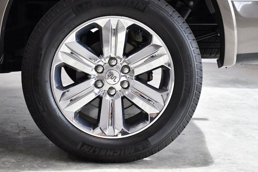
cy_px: 76
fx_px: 423
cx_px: 111
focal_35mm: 59
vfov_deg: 23.0
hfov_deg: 33.9
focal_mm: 32
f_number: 4
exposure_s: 1/800
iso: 1250
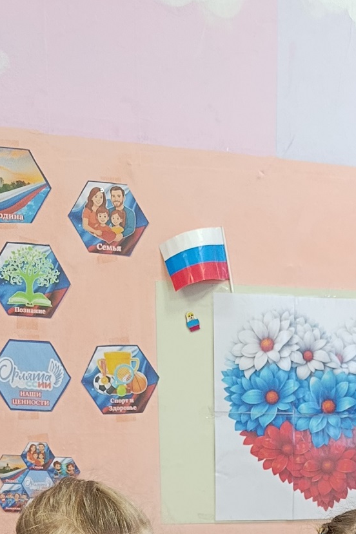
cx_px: 308
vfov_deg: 30.4
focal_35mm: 59
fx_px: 875
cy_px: 585
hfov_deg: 22.5
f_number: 1.65
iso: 923
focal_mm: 6.11
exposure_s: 1/100
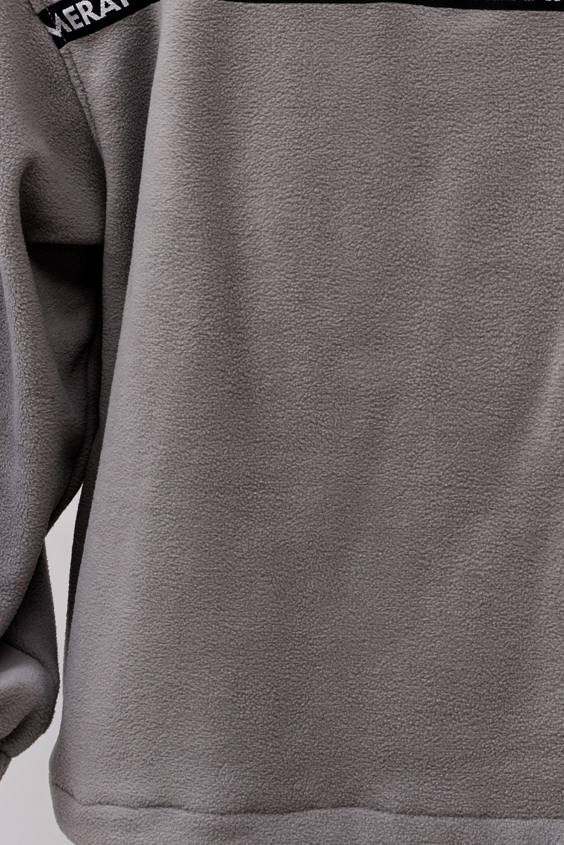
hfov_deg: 9.6
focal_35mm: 143
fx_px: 3360
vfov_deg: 14.1
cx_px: 357
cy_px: -11
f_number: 8
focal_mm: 49
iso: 100
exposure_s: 1/200
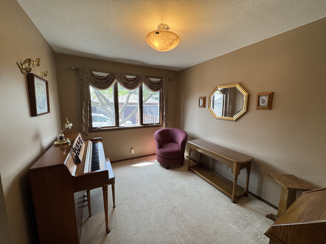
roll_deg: -1.2
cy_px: 122
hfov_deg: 102.1
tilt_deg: -8.2
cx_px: 163
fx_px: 132
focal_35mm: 14
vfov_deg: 85.7
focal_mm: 2.22
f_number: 2.2
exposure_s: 1/120
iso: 125
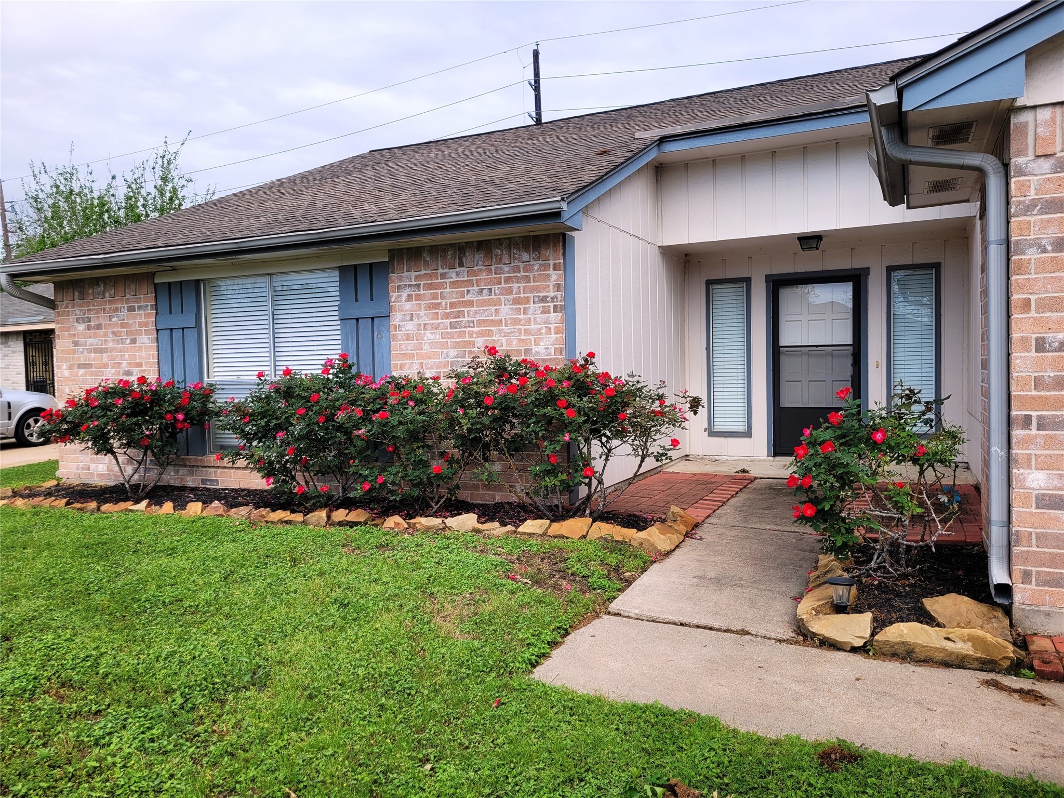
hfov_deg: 67.3
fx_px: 799
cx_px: 532
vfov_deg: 53.1
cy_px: 399
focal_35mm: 26
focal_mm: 5.4
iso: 40
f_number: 1.8
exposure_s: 1/1809
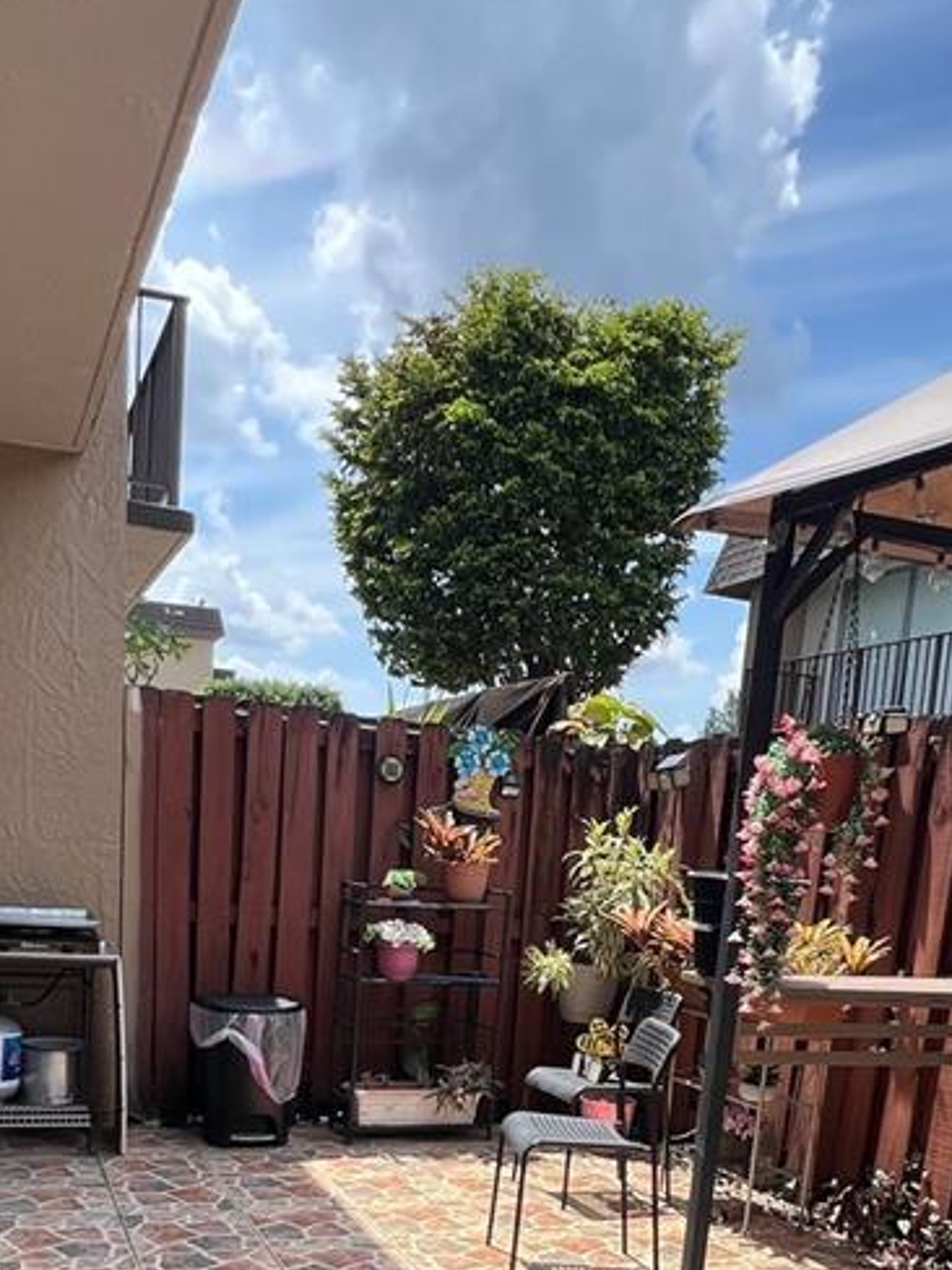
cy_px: 1127
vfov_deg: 50.8
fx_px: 1173
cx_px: 380
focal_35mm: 32
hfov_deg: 43.9
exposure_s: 1/903
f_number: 1.8
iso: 32
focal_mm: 1.57
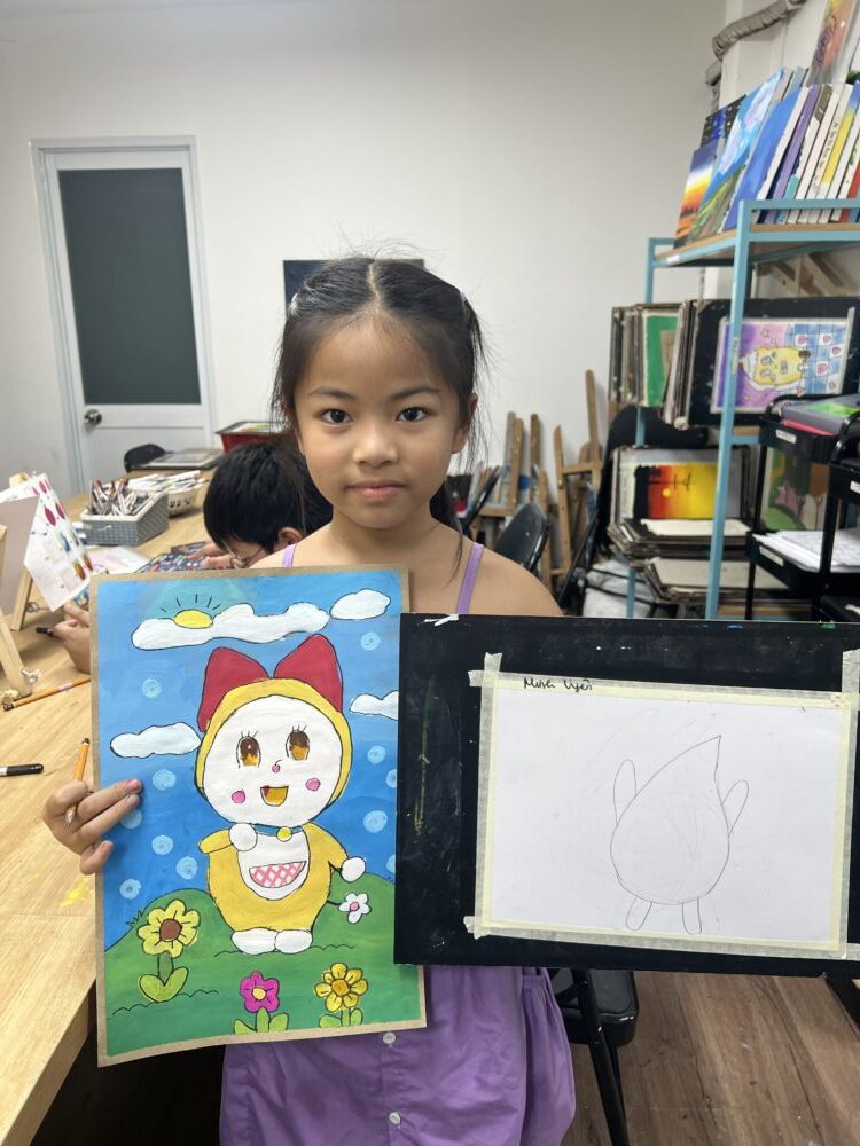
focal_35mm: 26
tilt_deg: -13.2
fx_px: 861
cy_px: 573
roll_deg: +2.5
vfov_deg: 67.3
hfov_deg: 53.1
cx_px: 430
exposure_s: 1/100
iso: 80
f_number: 1.5
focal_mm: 5.7
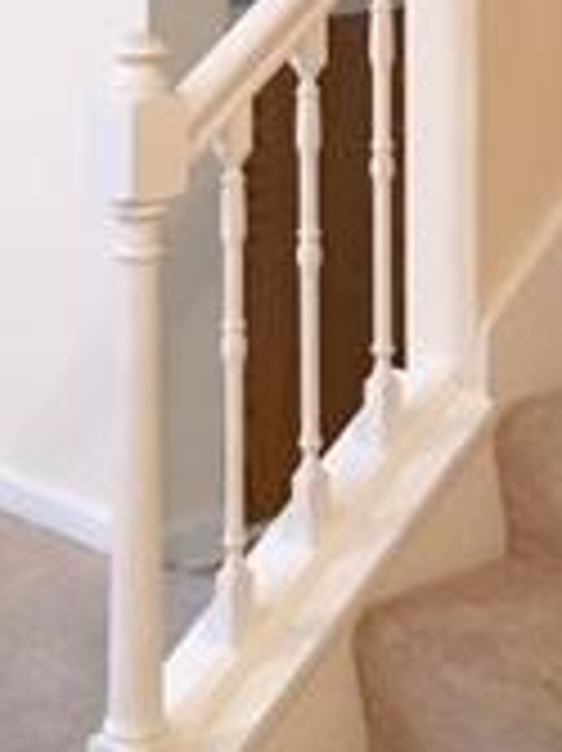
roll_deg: -0.1
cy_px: -167
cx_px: 427
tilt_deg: -2.0
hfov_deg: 13.3
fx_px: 2406
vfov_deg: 16.9
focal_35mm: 111
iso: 64
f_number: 2.2
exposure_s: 1/15
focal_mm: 4.15
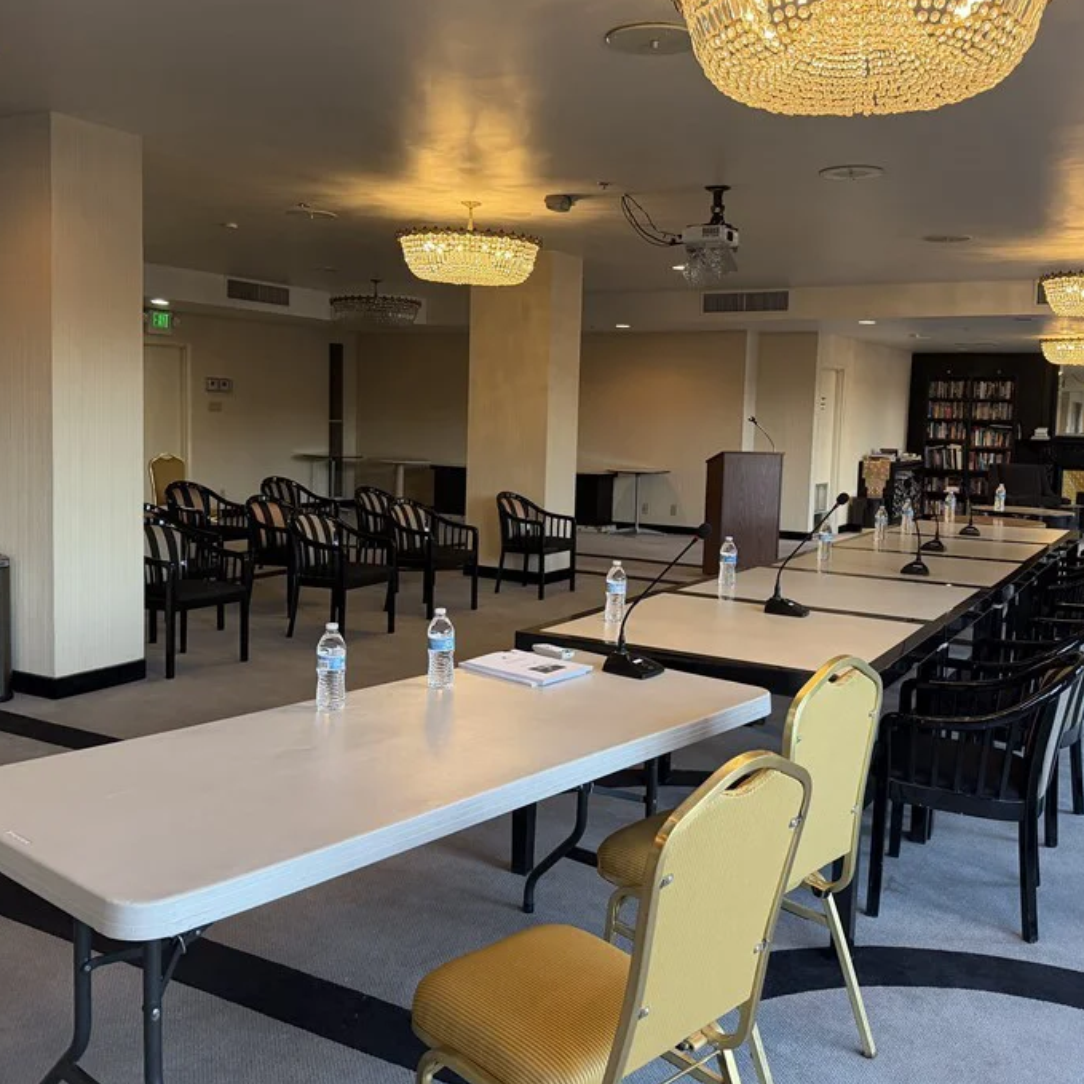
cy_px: 503
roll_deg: -1.7
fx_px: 1134
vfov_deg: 51.1
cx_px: 546
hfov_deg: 51.1
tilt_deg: -4.5
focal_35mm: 32
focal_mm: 6.76
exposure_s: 1/120
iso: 320
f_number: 1.78
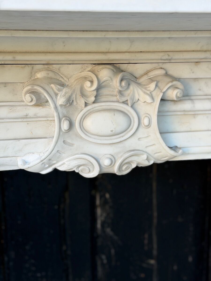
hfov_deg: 30.3
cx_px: 106
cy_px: 140
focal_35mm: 48
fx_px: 390
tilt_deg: -11.3
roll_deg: +1.4
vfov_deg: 39.7
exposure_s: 1/136
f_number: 1.78
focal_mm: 6.76
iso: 50
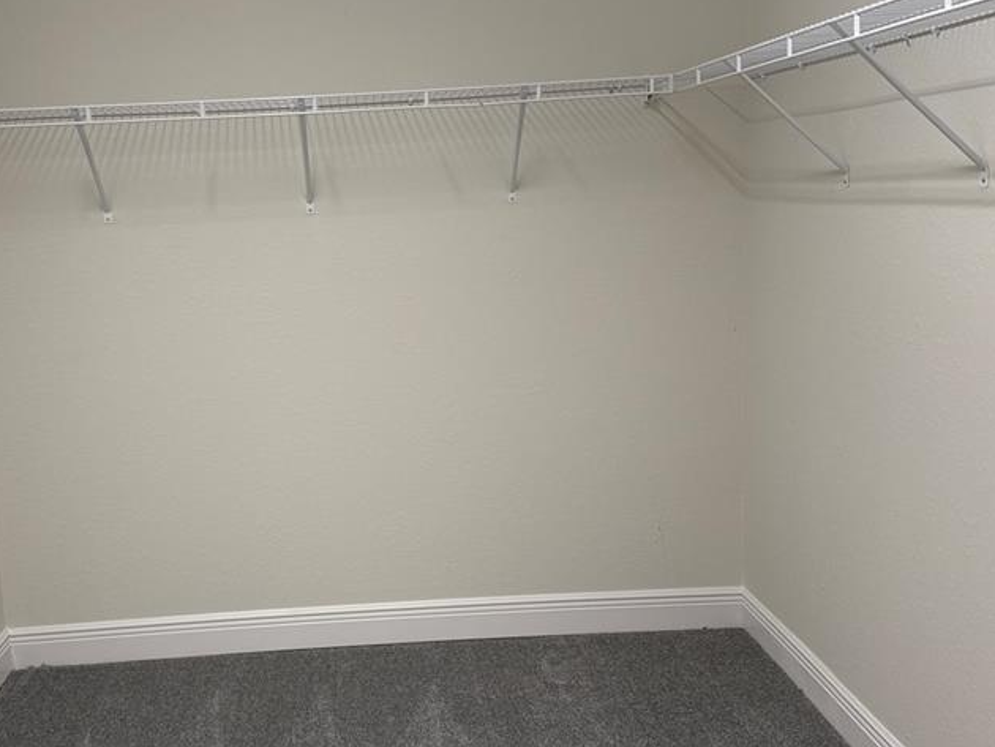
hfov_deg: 47.4
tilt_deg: -11.3
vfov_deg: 36.8
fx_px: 1121
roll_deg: +2.7
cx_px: 370
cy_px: 395
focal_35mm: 39
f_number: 1.78
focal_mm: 6.76
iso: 125
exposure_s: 1/120
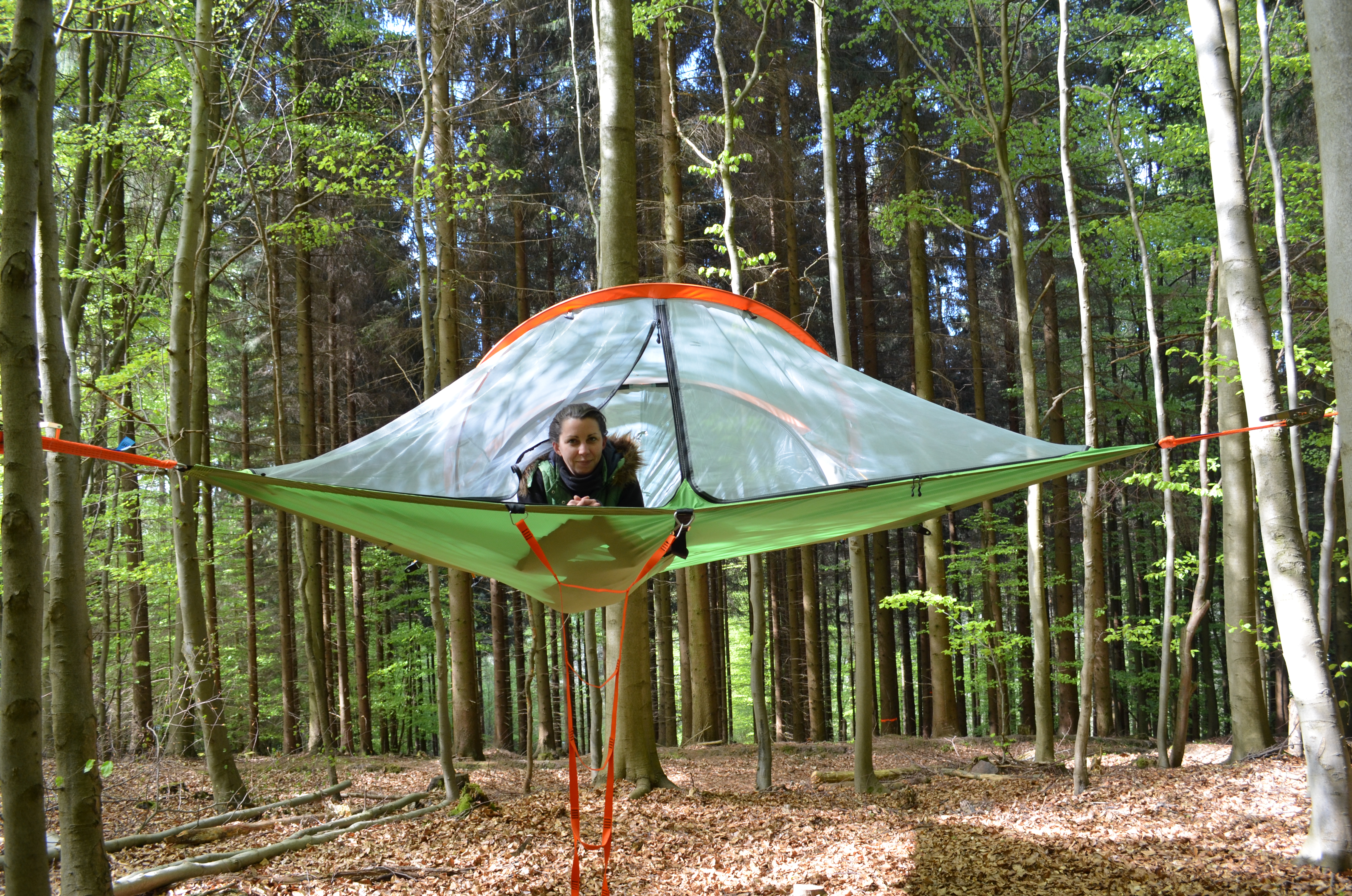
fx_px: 1012
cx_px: 676
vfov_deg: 47.7
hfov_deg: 67.5
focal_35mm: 27
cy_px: 448
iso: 400
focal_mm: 18
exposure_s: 1/100
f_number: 5
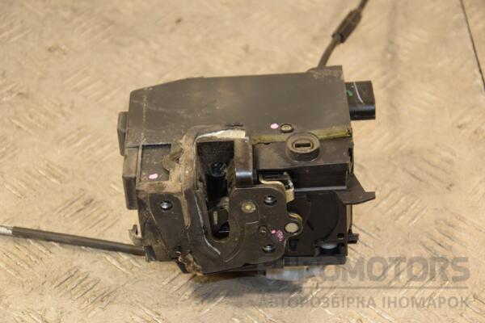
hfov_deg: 20.6
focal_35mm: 99
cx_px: 242
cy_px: 162
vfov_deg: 13.8
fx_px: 1334
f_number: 5.3
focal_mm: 66
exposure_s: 1/60
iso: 800
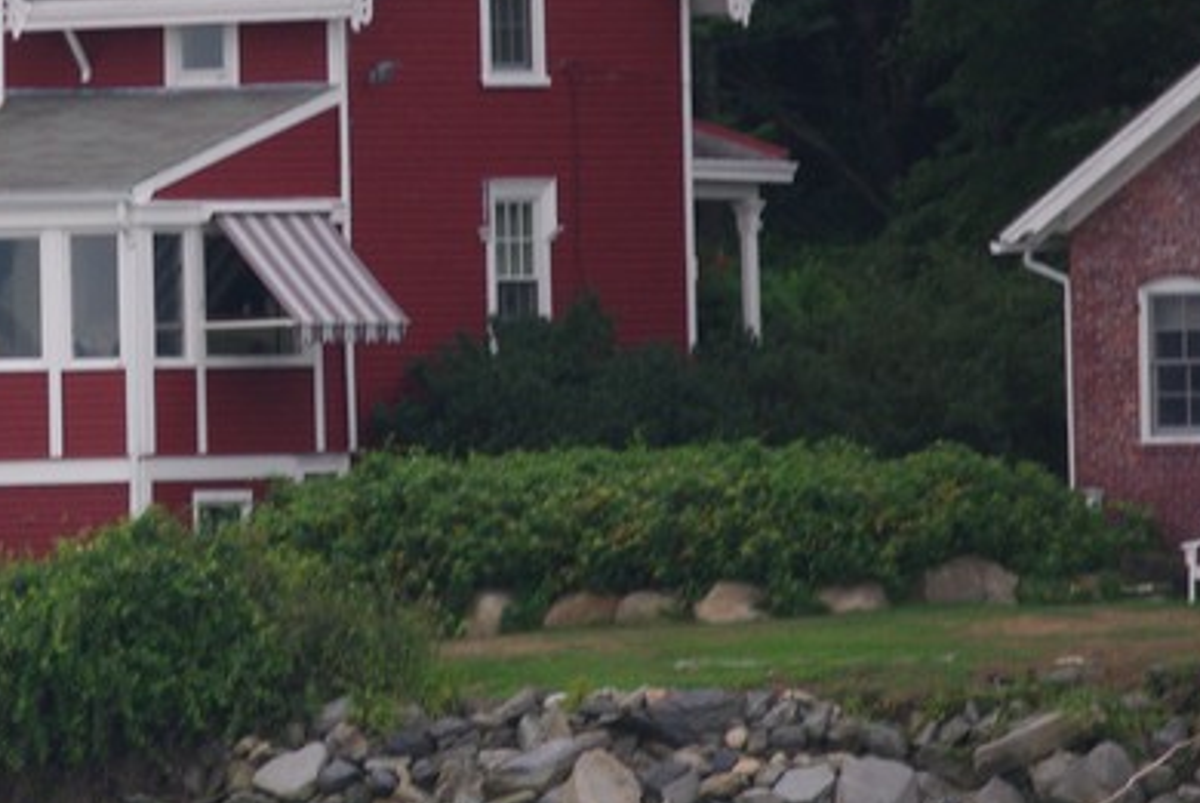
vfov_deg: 4.7
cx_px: -83
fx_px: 9777
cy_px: 246
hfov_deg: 7.0
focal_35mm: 293
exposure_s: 1/350
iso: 400
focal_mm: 85
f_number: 4
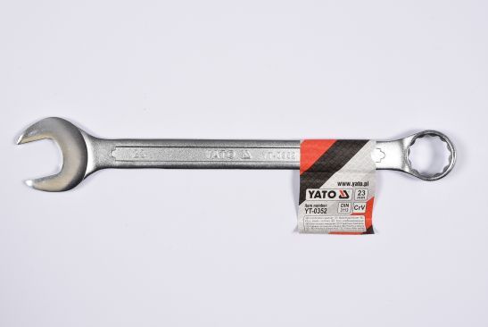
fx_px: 1018
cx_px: 244
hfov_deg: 27.0
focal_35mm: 75
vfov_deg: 18.2
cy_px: 164
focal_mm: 50
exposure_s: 1/125
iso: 250
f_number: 14
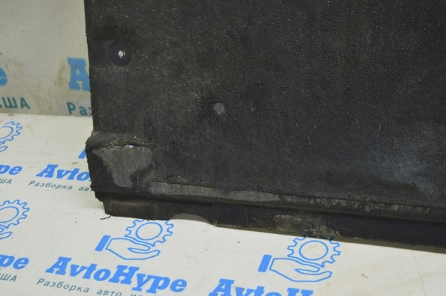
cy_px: 148
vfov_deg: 21.5
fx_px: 780
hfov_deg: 31.9
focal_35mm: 63
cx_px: 223
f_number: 5.6
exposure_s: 1/20
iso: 400
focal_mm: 42
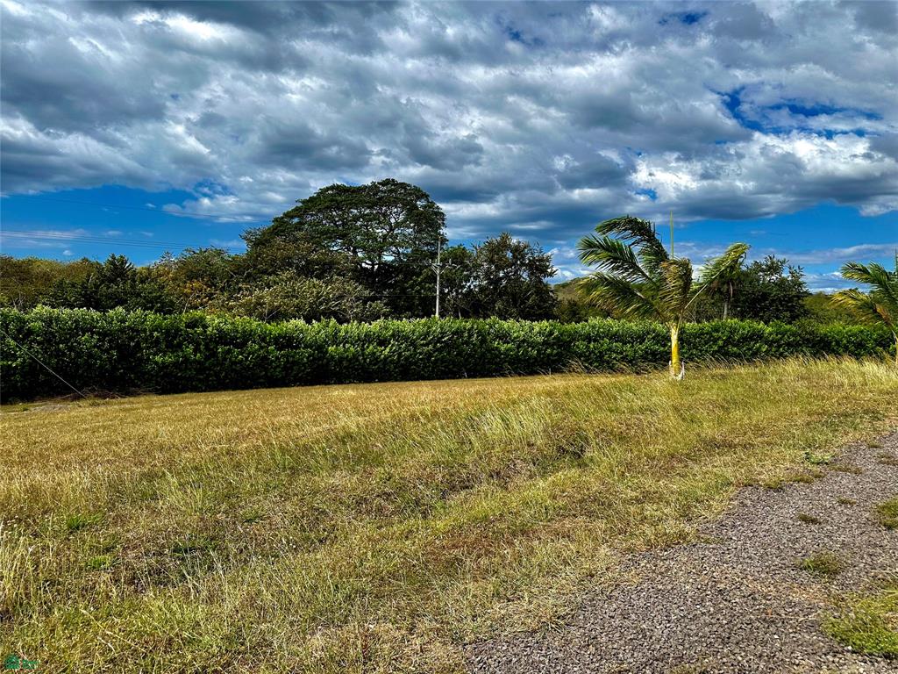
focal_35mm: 24
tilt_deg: -1.2
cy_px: 337
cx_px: 449
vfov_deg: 56.8
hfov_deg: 71.6
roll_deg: -2.8
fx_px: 623
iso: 80
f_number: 1.78
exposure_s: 1/7576
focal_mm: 6.86
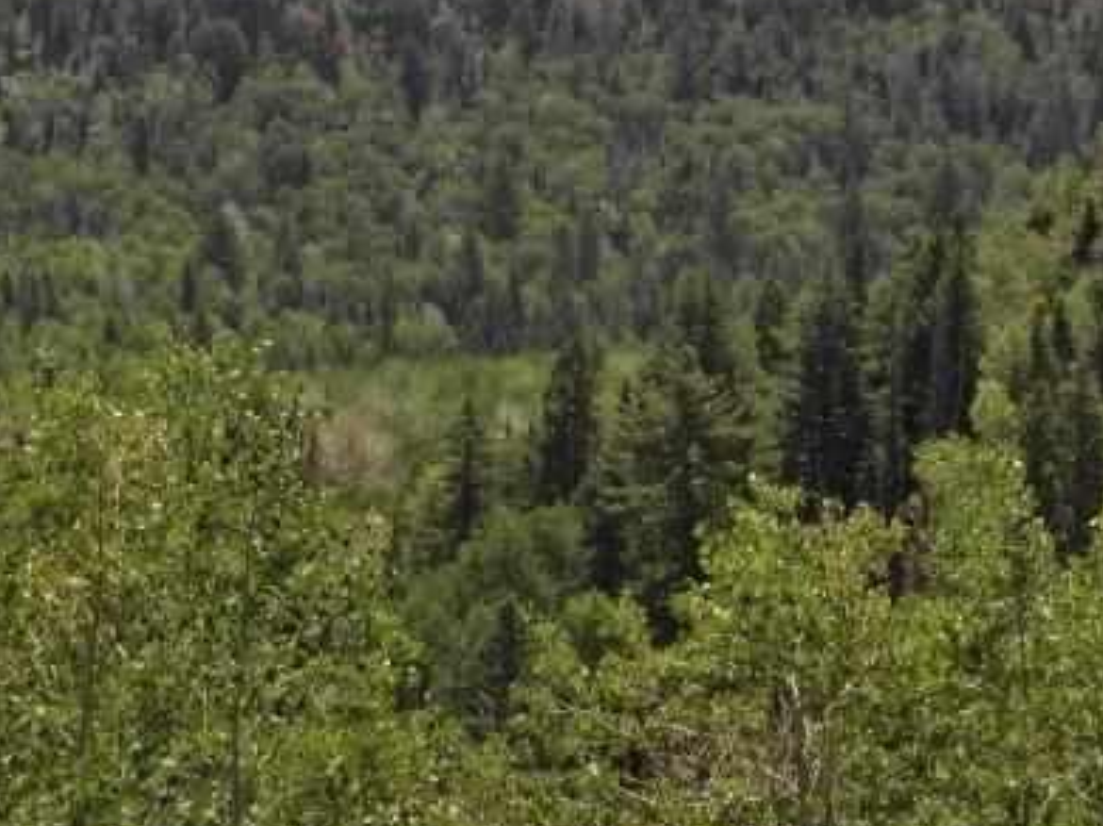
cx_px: 484
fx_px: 5859
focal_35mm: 184
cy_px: 325
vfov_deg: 8.1
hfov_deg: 10.8
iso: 100
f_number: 3.5
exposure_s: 1/1250
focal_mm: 12.5
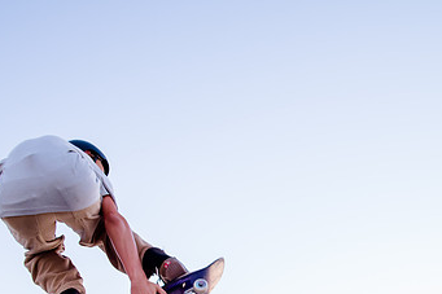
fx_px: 540
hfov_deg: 44.5
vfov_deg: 29.4
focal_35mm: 44
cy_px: 259
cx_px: 213
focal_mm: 24
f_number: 4
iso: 1250
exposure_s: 1/160
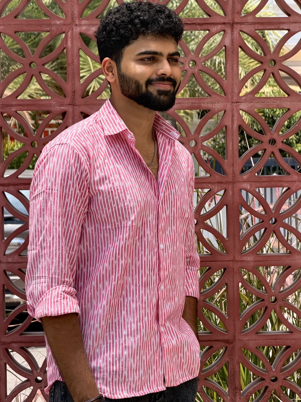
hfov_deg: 14.8
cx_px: 150
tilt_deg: -2.5
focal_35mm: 100
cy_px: 201
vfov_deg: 19.6
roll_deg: -0.2
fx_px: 1159
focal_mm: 16.89
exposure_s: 1/395
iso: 50
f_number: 2.8
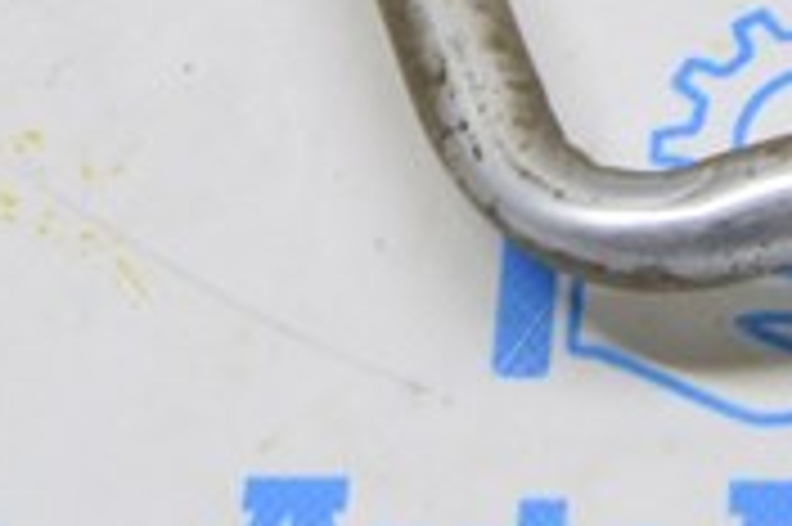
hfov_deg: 11.6
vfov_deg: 7.3
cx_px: 909
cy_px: -749
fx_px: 3846
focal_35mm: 175
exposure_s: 1/20
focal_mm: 20
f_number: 5.6
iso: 400
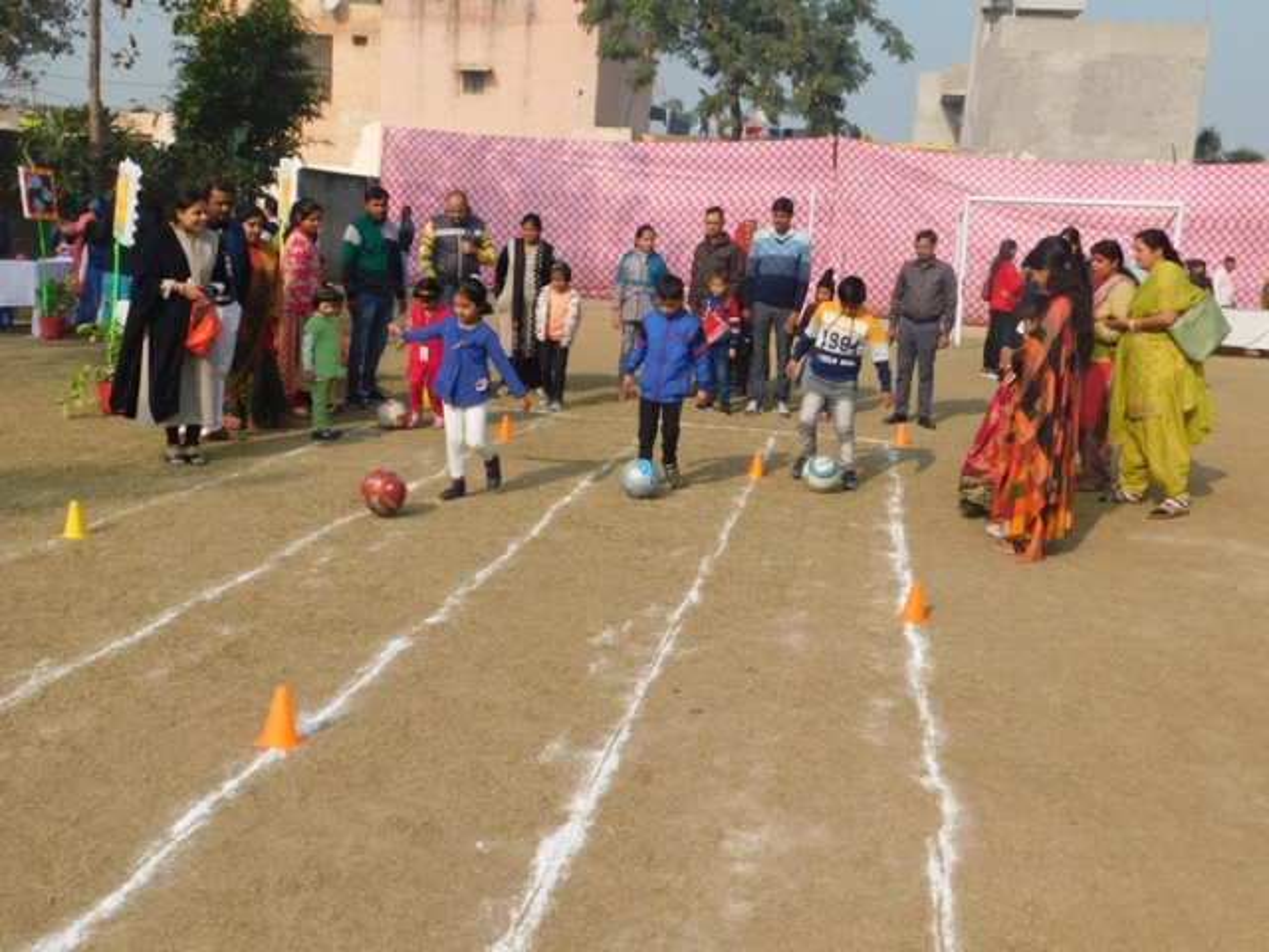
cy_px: 476
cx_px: 634
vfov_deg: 39.7
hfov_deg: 51.4
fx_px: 1320
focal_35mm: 36
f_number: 3.5
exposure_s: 1/1250
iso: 125
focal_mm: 6.3
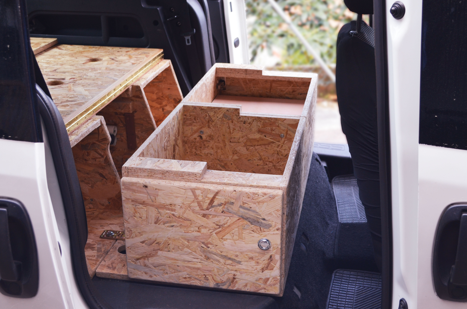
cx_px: 234
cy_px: 154
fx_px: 563
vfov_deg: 30.7
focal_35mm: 44
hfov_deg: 45.0
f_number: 5.6
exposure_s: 1/125
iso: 360
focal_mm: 29
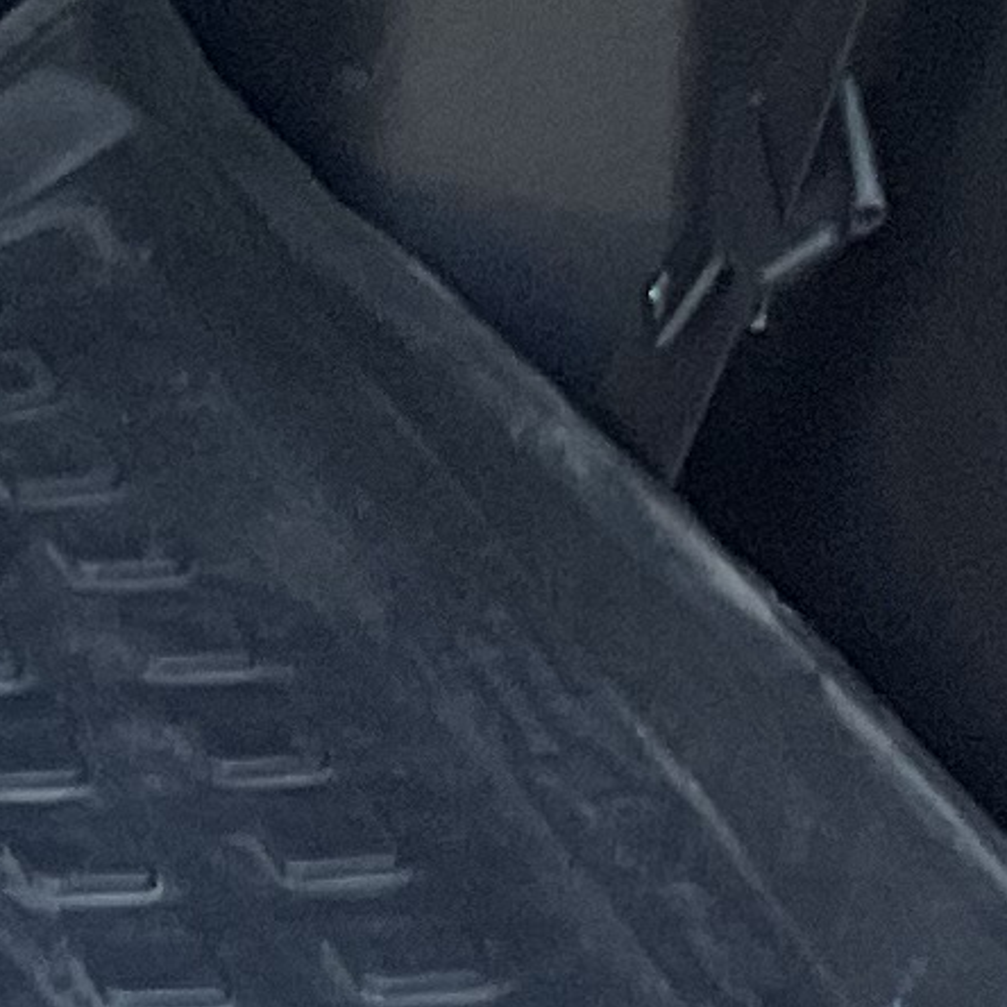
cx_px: -1830
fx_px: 7669
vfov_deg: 7.5
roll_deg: +1.3
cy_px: 120
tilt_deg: -15.9
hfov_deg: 6.9
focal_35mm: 233
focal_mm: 3
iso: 32
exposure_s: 1/120
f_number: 1.8
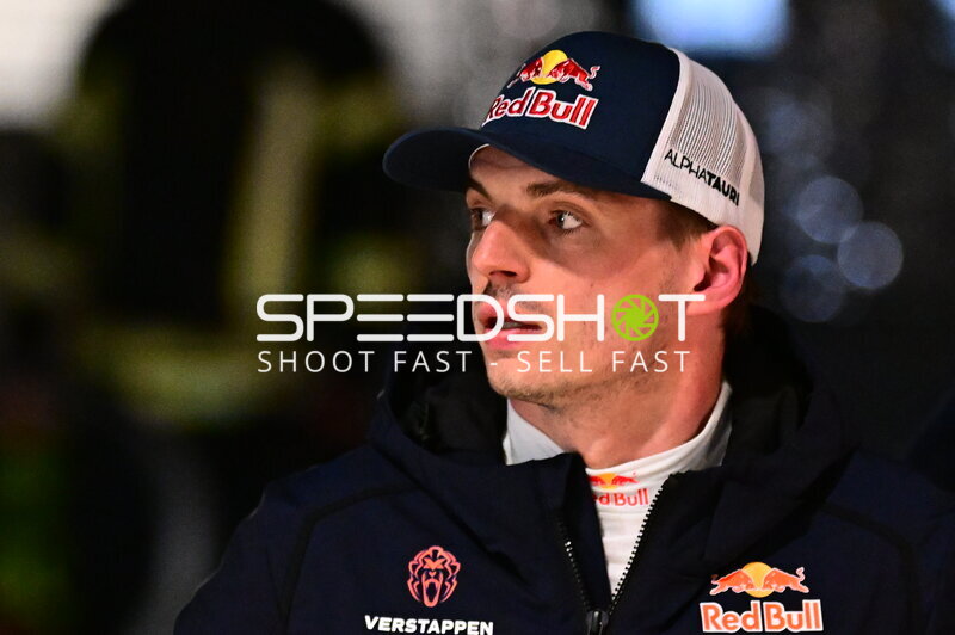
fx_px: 3578
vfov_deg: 10.1
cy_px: 318
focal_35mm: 135
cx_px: 478
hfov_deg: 15.2
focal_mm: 135
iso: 7200
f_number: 1.8
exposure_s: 1/640
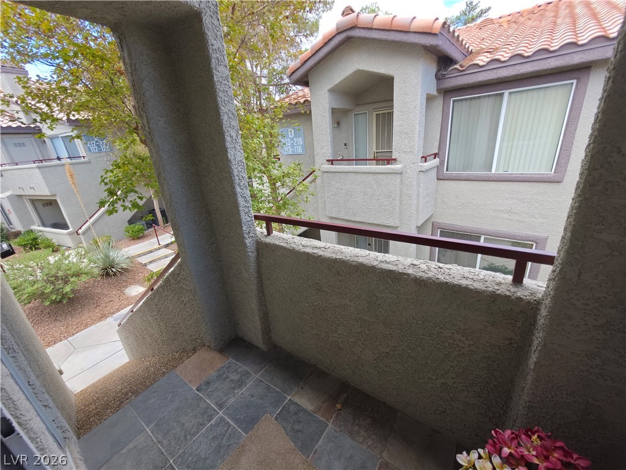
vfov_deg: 89.9
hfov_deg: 106.2
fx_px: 235
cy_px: 235
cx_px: 313
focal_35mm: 13
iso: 25
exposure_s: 1/697
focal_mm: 2.2
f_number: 1.9
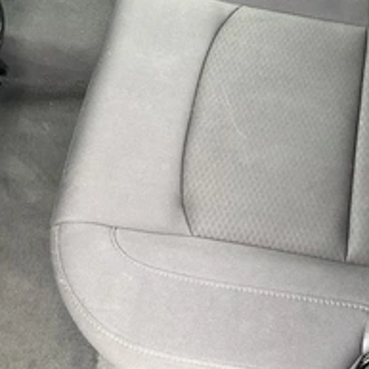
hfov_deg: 32.0
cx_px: 241
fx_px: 639
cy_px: 161
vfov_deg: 32.2
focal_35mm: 53
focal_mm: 3
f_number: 1.8
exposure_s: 1/60
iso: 80
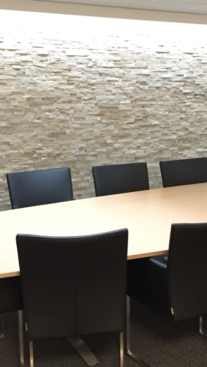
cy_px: 174
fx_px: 546
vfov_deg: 37.2
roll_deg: -0.1
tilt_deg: -9.1
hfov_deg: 20.9
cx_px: 197
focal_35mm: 56
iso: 250
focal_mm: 4.15
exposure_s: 1/33
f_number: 2.2
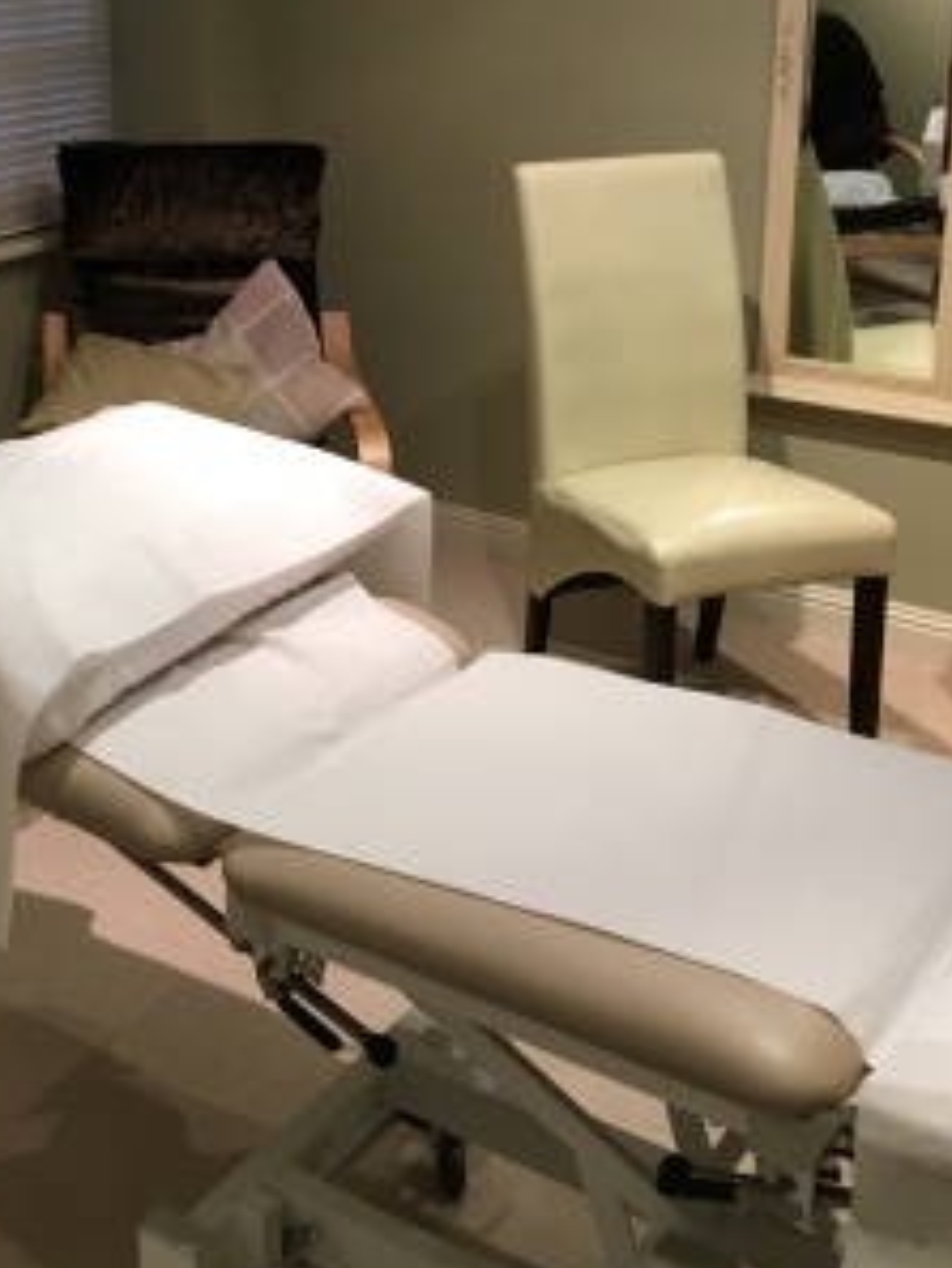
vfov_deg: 37.3
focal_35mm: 50
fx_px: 1832
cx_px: 213
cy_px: 329
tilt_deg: -14.7
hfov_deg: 28.6
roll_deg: +1.5
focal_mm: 4.15
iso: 125
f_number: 2.2
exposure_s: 1/33
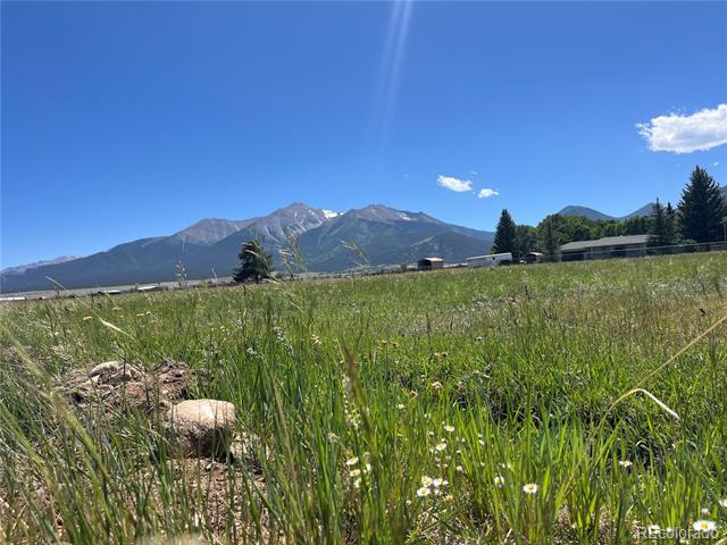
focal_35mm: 26
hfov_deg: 67.3
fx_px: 546
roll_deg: +6.1
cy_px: 272
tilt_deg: +3.7
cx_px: 364
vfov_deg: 53.1
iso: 50
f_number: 1.6
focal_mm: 5.1
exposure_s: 1/3311
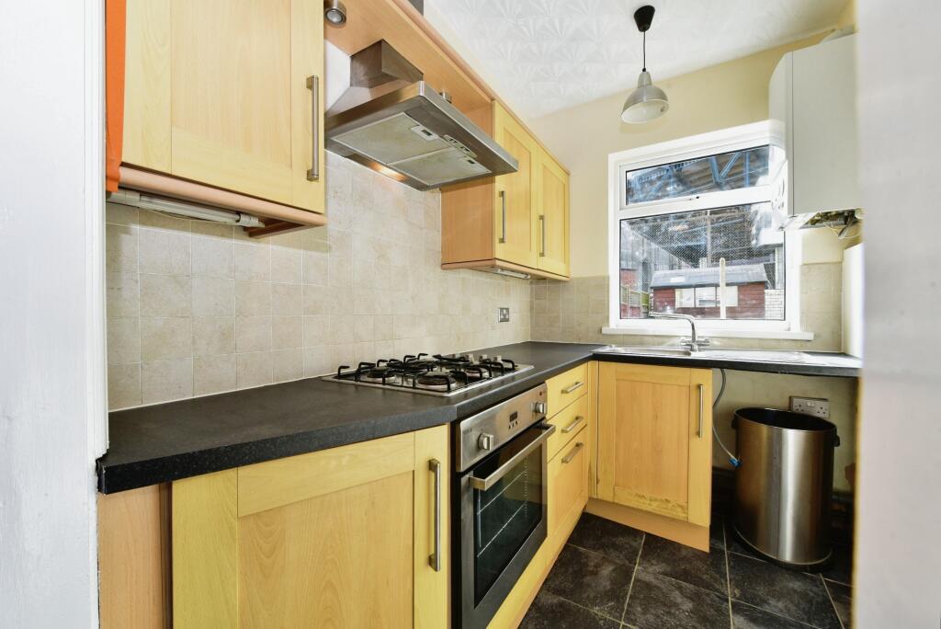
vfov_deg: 81.3
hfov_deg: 104.2
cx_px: 470
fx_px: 366
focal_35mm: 14
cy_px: 314
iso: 400
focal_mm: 14
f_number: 11
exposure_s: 1/30
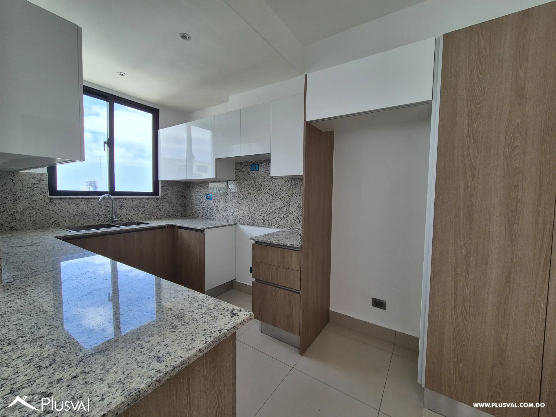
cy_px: 208
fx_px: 209
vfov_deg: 89.9
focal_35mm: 13
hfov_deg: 106.2
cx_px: 278
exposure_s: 1/269
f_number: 2.2
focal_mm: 2.2
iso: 50
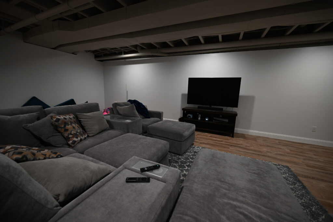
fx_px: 130
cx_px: 166
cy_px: 111
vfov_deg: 81.3
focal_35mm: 14
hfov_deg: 104.2
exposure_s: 1/125
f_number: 4
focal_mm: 14
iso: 1100
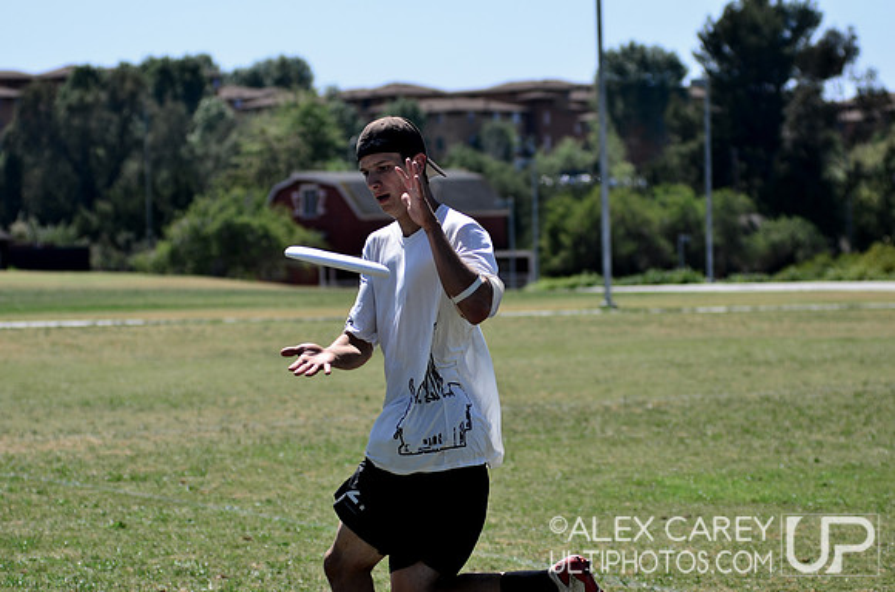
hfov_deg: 17.1
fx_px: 2977
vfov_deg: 11.4
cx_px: 448
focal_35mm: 120
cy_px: 296
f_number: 3.5
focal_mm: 80
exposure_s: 1/3200
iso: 200
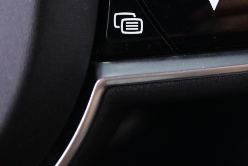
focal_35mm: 79
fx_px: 545
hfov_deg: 24.8
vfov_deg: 16.8
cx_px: 229
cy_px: -6
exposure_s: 1/40
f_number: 4.2
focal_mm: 23
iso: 5000
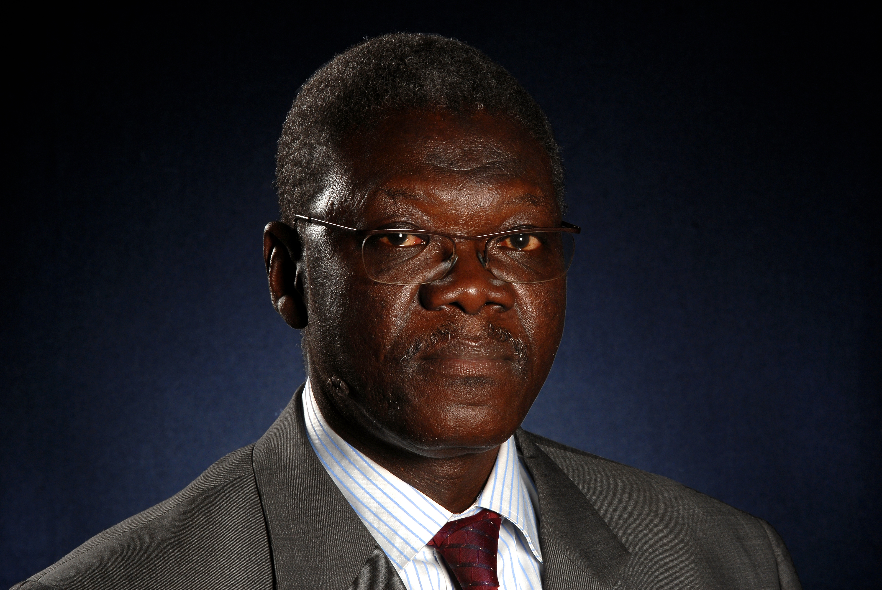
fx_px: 4967
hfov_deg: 10.1
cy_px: 295
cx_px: 441
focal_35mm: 202
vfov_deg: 6.8
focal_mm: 135
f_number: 11
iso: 160
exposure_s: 1/125
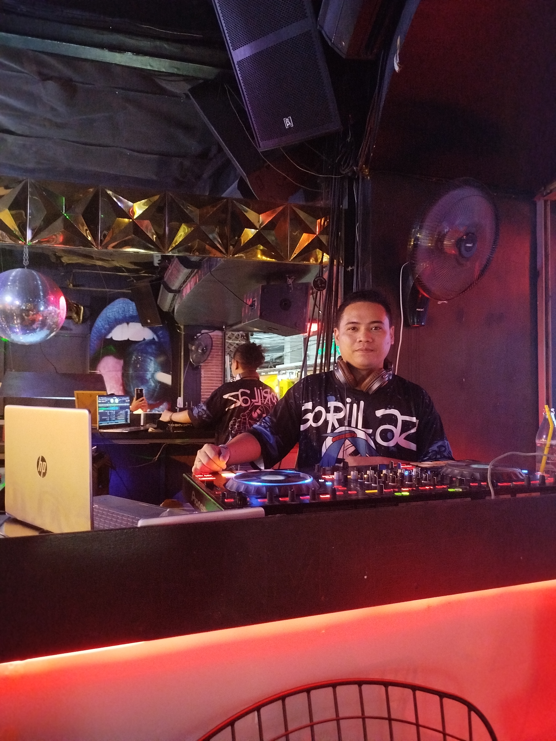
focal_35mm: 24
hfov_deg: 56.8
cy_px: 370
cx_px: 278
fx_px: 514
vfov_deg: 71.6
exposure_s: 1/10
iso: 2000
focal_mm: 5.31
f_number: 1.7
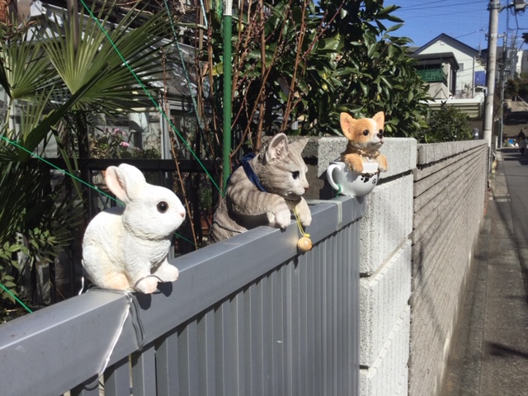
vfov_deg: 45.4
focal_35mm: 31
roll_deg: +1.0
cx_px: 264
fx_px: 473
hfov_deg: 58.4
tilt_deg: -9.1
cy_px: 198
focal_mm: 3.3
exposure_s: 1/1988
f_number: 2.4
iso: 25
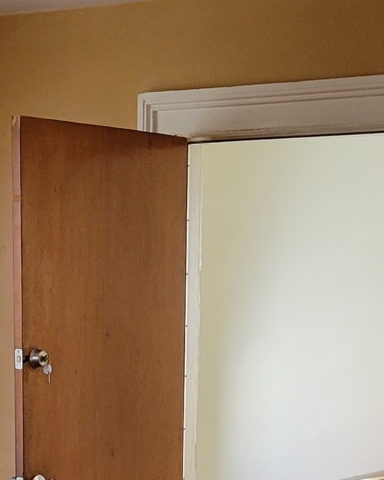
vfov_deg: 15.8
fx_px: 1605
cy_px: 686
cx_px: 36
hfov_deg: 13.5
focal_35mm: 113
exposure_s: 1/120
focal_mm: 5.4
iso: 200
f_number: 1.8
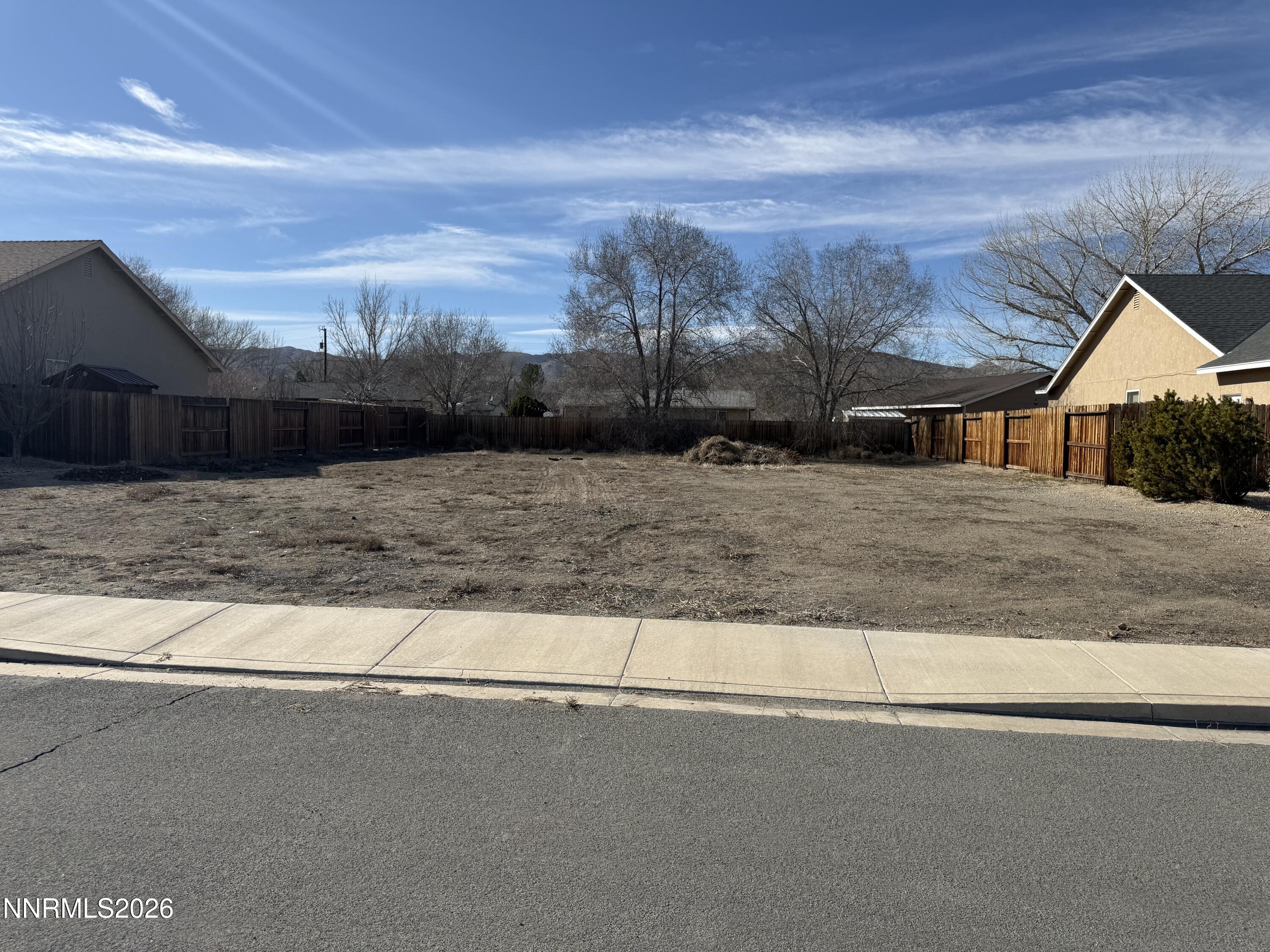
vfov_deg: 56.8
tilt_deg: -3.2
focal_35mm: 24
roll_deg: -0.9
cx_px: 635
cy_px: 476
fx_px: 881
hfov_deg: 71.6
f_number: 1.78
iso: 80
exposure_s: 1/7353
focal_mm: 6.76
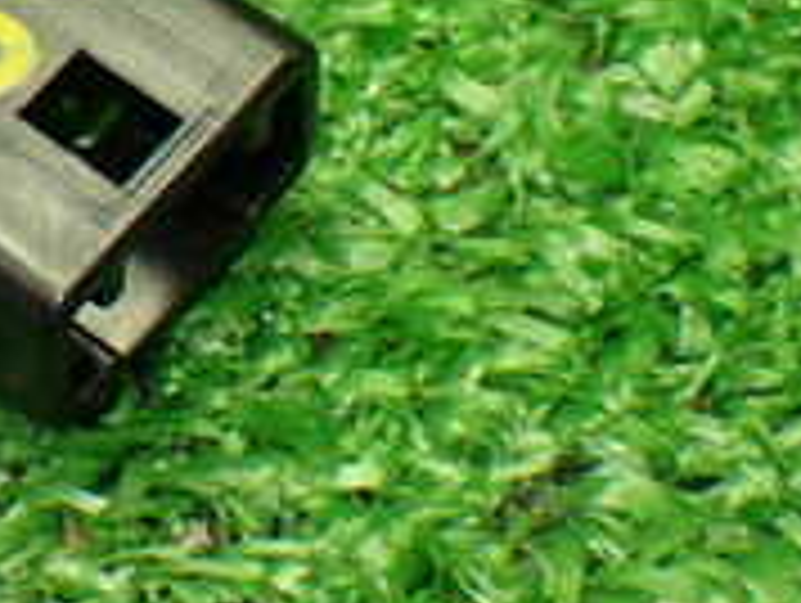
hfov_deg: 9.9
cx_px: -279
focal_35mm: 195
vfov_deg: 7.5
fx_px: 4518
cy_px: -198
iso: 800
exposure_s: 1/80
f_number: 3.5
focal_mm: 10.35
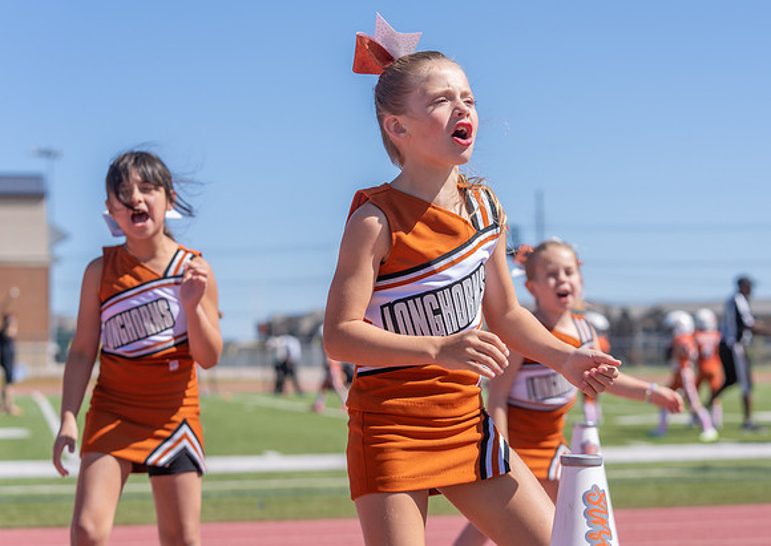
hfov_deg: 24.3
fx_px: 1791
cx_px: 452
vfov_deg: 17.3
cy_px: 245
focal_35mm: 82
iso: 100
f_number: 4
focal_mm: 70
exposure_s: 1/1000
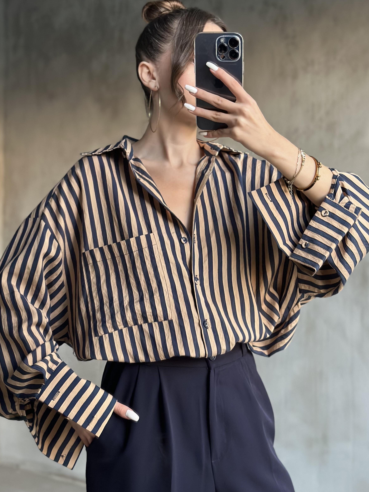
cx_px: 181
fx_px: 881
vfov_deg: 31.2
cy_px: 226
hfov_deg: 23.6
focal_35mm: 62
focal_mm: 6.86
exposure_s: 1/42
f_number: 1.78
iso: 400
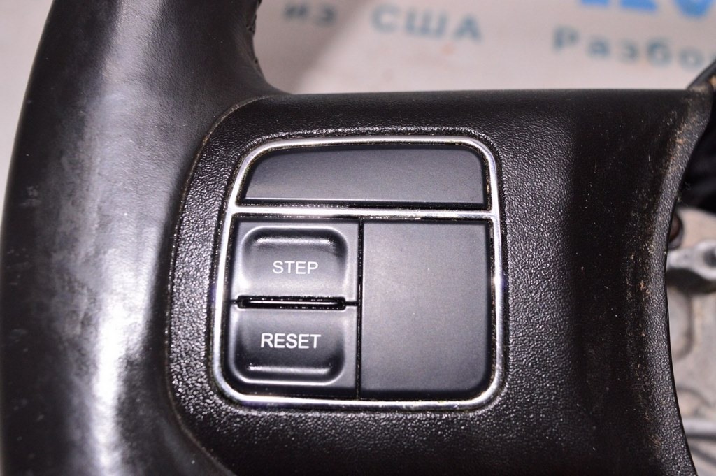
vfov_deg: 28.9
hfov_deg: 42.4
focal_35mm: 46
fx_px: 924
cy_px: 238
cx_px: 358
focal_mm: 31
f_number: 8
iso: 1600
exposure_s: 1/160
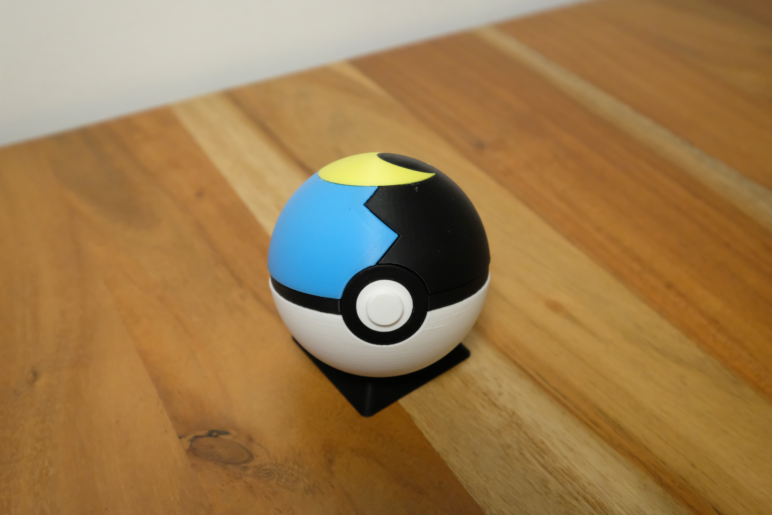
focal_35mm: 34
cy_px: 258
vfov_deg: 38.9
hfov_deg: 55.8
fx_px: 729
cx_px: 386
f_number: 5
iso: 4000
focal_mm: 22.9
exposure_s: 1/125
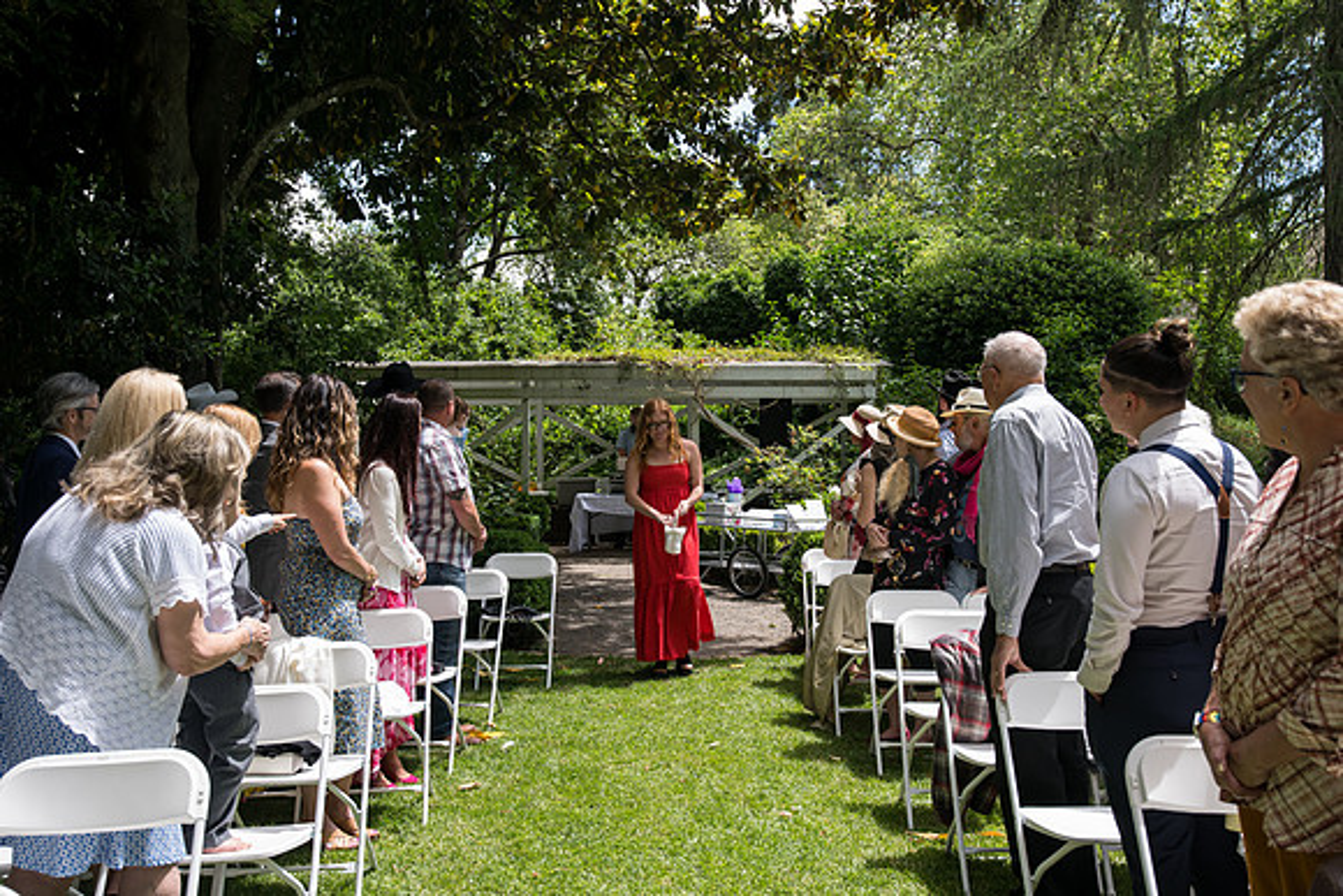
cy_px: 448
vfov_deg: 36.9
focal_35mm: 36
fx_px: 1343
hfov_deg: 53.1
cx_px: 672
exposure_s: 1/400
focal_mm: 36
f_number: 5.6
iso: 400
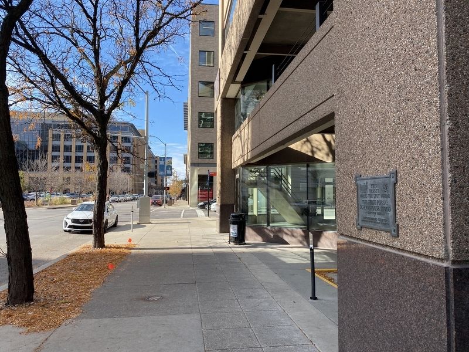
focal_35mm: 26
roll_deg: -0.2
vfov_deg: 53.1
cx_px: 234
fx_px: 352
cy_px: 176
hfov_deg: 67.3
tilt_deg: +4.9
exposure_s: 1/965
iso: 32
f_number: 1.8
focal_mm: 4.25
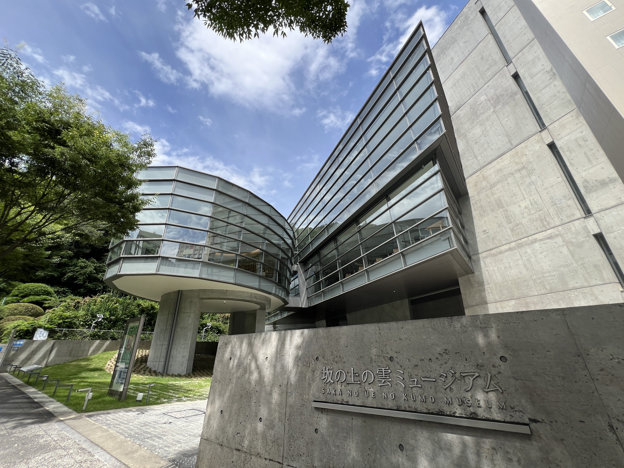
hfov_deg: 106.2
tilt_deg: +25.1
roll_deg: +2.4
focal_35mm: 13
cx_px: 312
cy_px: 234
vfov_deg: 89.9
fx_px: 234
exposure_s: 1/951
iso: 32
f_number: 1.8
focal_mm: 1.57
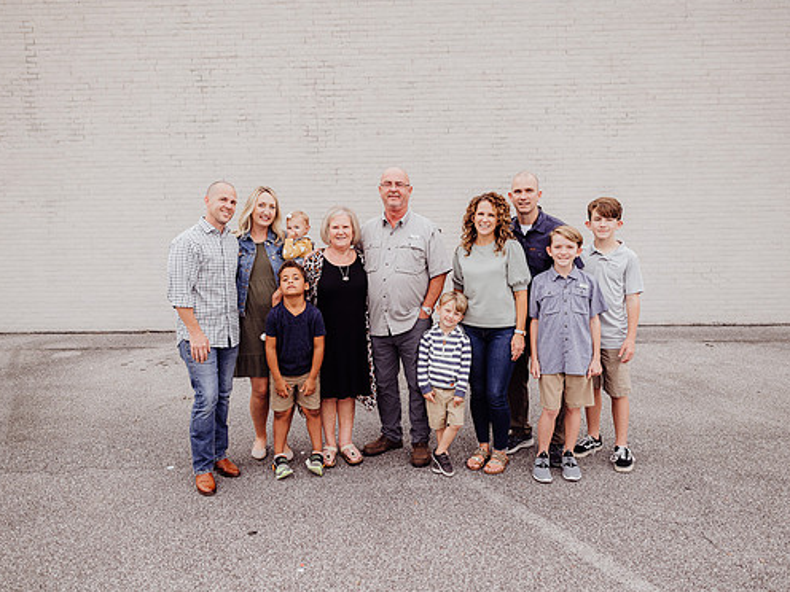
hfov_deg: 65.3
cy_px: 290
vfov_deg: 51.4
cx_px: 392
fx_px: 616
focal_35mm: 27
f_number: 2.5
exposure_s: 1/320
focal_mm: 24
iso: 160
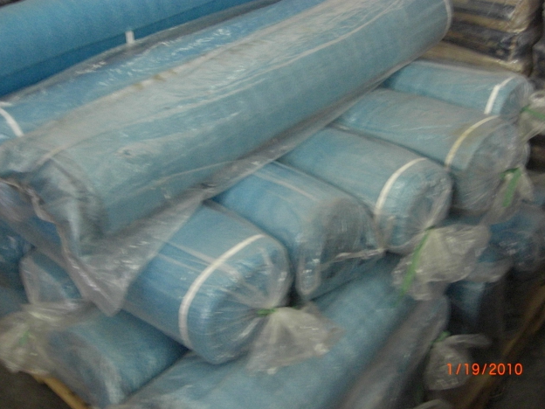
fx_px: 614
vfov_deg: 36.8
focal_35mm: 39
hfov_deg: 47.9
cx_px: 277
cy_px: 203
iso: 800
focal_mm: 7.9
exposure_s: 1/13
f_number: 2.8
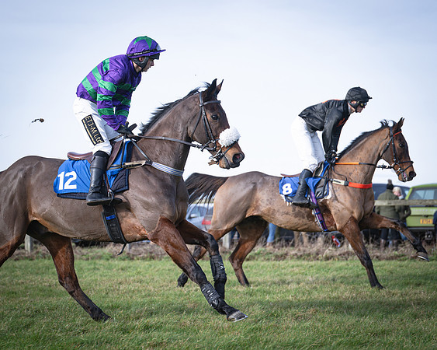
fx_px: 1530
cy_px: 175
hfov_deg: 16.2
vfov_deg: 13.0
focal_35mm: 118
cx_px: 175
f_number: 2.8
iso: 125
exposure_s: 1/1000
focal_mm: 70
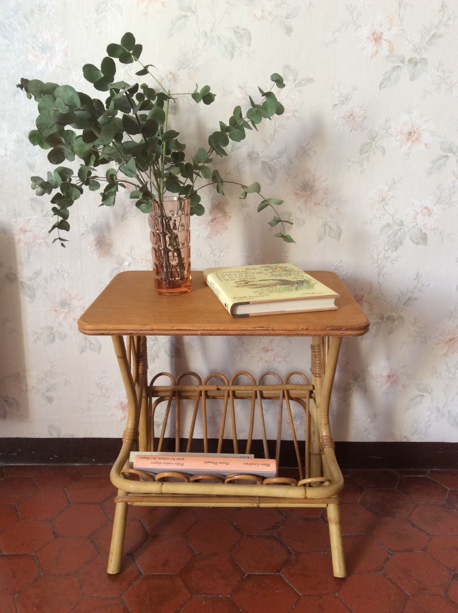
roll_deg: -0.4
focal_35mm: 32
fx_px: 566
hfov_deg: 44.1
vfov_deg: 56.9
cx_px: 229
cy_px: 306
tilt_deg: -14.0
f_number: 2.4
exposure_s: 1/25
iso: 64
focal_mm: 3.3
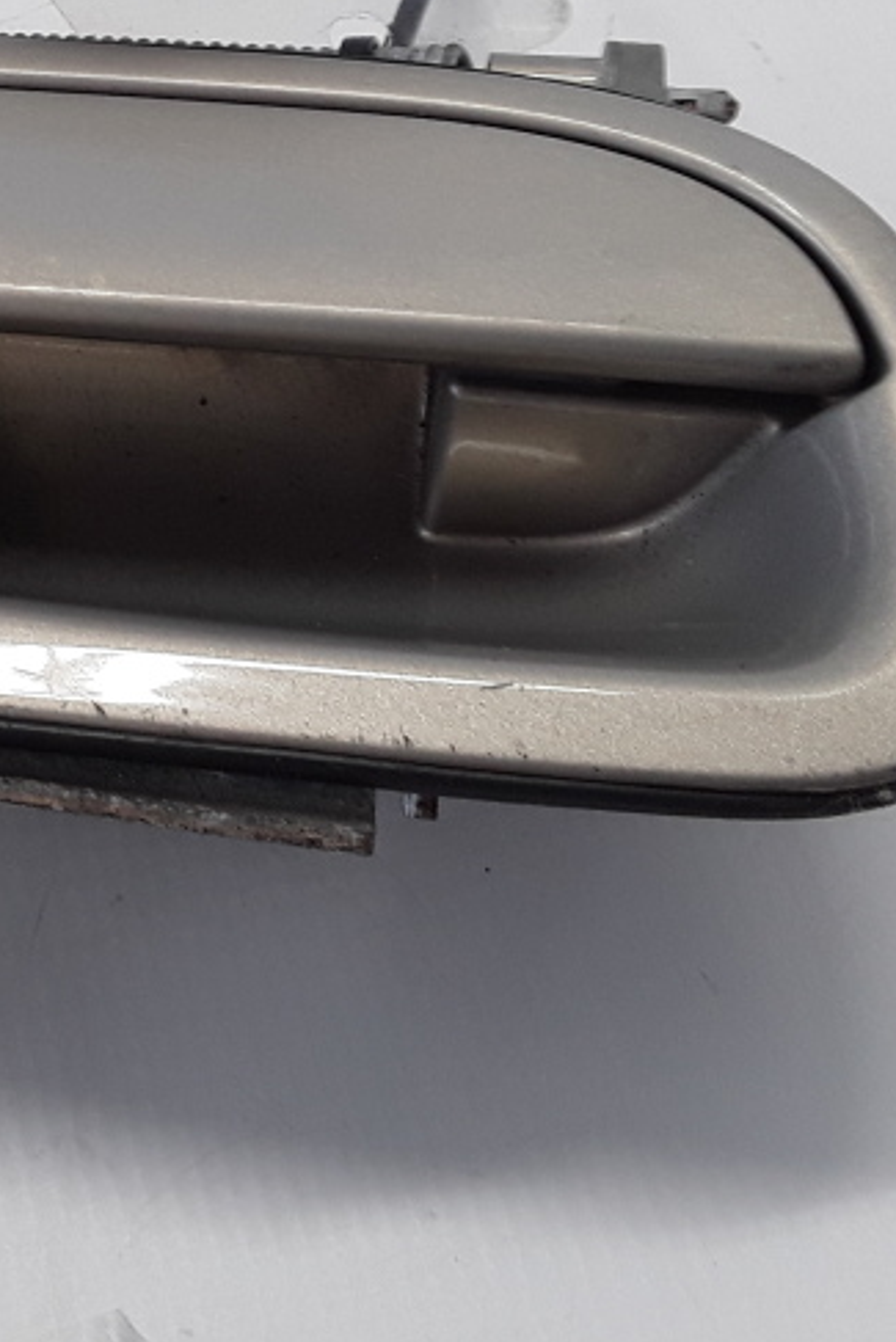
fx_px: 2201
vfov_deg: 33.3
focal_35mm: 59
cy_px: 339
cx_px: -116
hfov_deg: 21.7
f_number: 1.9
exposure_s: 1/33
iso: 40
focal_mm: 2.91
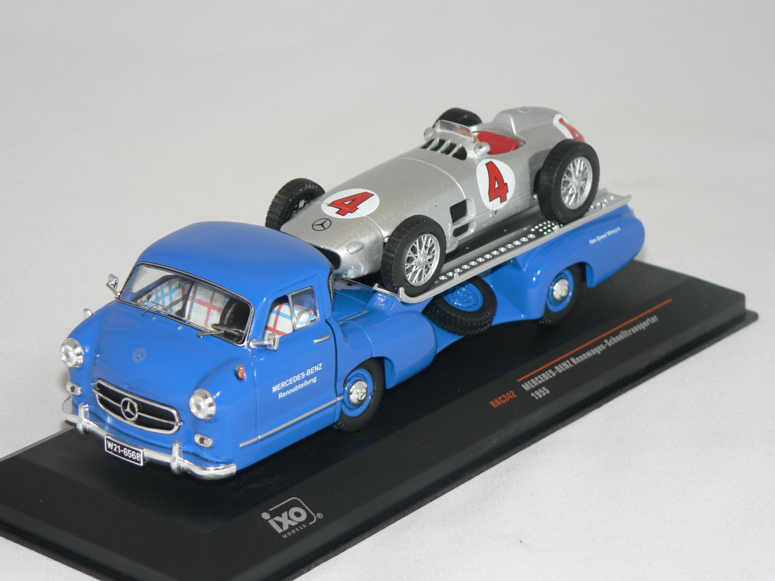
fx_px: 2619
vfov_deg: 12.7
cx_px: 388
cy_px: 290
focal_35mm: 117
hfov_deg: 16.8
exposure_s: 1/60
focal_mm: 19.5
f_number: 3.2
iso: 80
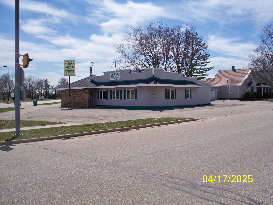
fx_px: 276
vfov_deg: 40.7
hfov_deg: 52.6
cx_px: 136
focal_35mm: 35
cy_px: 102
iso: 125
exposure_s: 1/1250
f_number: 4.8
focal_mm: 7.54
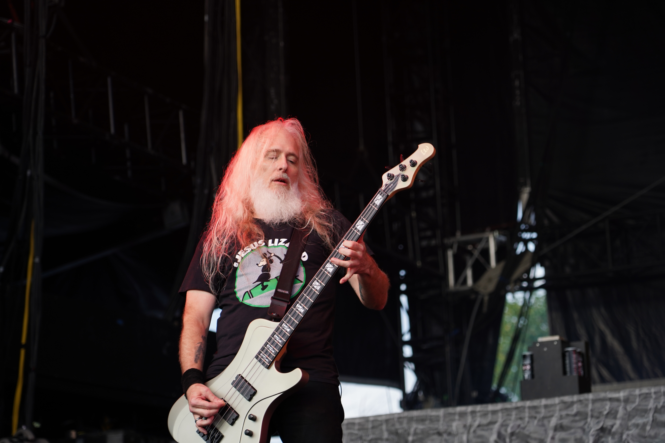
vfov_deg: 13.0
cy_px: 222
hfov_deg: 19.5
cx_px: 332
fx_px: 1939
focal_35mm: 105
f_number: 4
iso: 250
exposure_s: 1/125
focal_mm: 105
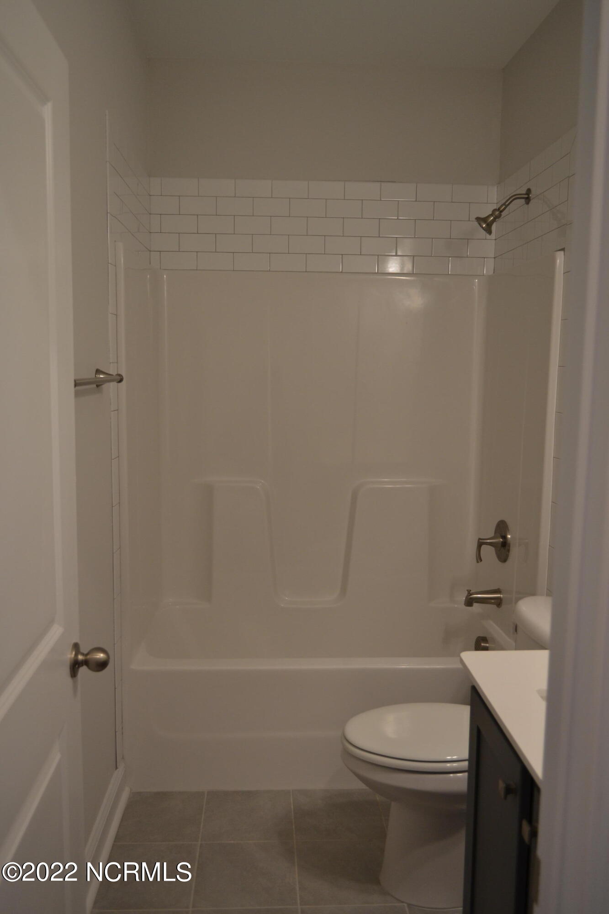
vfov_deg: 61.9
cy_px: 457
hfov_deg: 43.6
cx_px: 304
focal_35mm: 30
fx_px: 761
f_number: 3.8
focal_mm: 20
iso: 400
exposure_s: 1/60
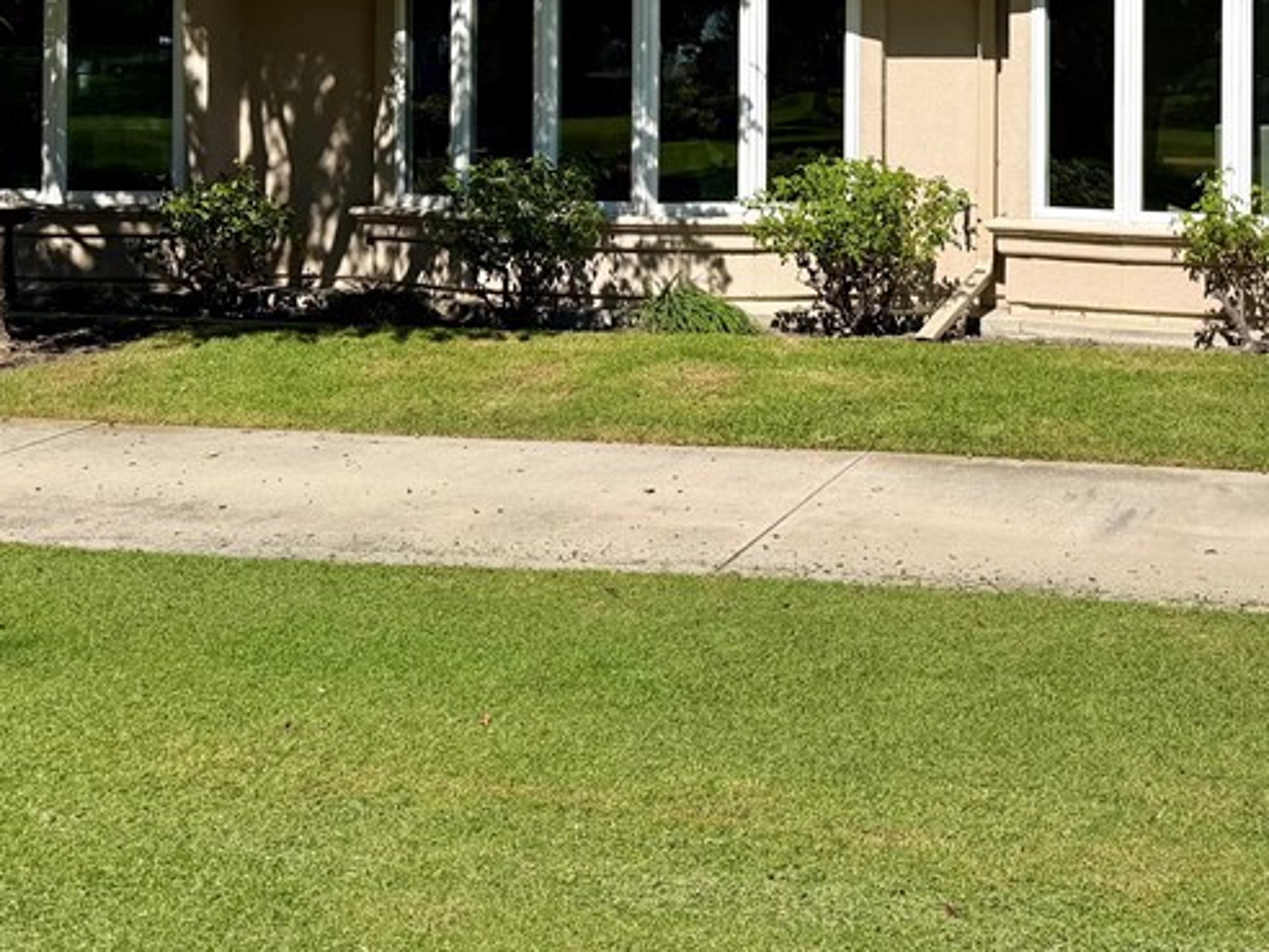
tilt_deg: -0.1
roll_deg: -0.4
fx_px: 1833
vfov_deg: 27.8
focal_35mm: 50
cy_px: 64
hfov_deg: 37.1
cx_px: 985
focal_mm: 6.76
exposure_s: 1/7353
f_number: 1.78
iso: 80
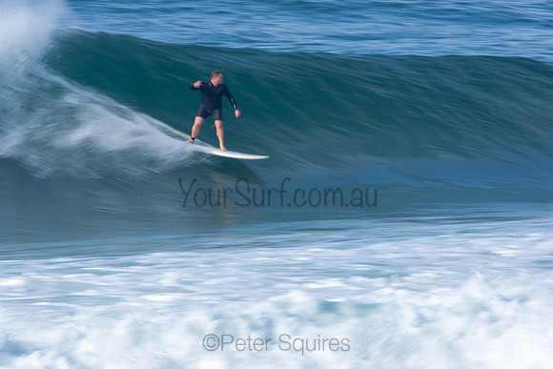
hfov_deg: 2.7
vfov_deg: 1.8
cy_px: 184
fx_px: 11523
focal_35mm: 750
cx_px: 276
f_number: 22
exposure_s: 1/30
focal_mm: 500
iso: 100
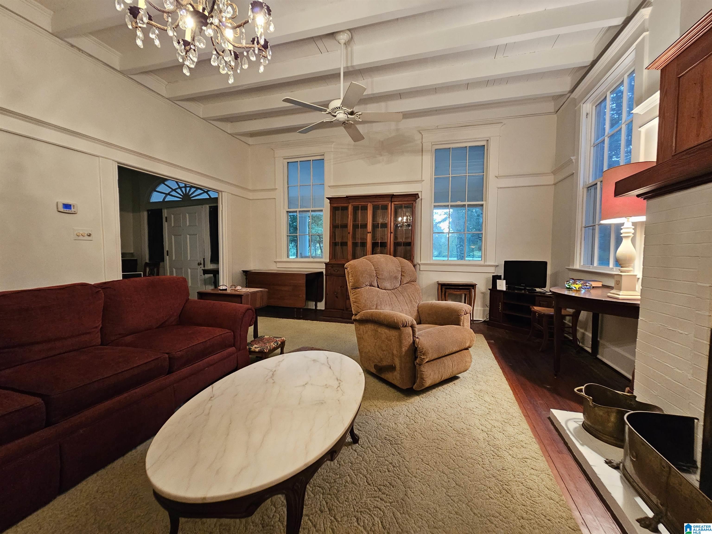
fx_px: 267
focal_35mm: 13
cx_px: 356
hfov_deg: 106.2
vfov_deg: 89.9
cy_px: 267
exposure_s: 1/30
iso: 400
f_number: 2.2
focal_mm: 2.2
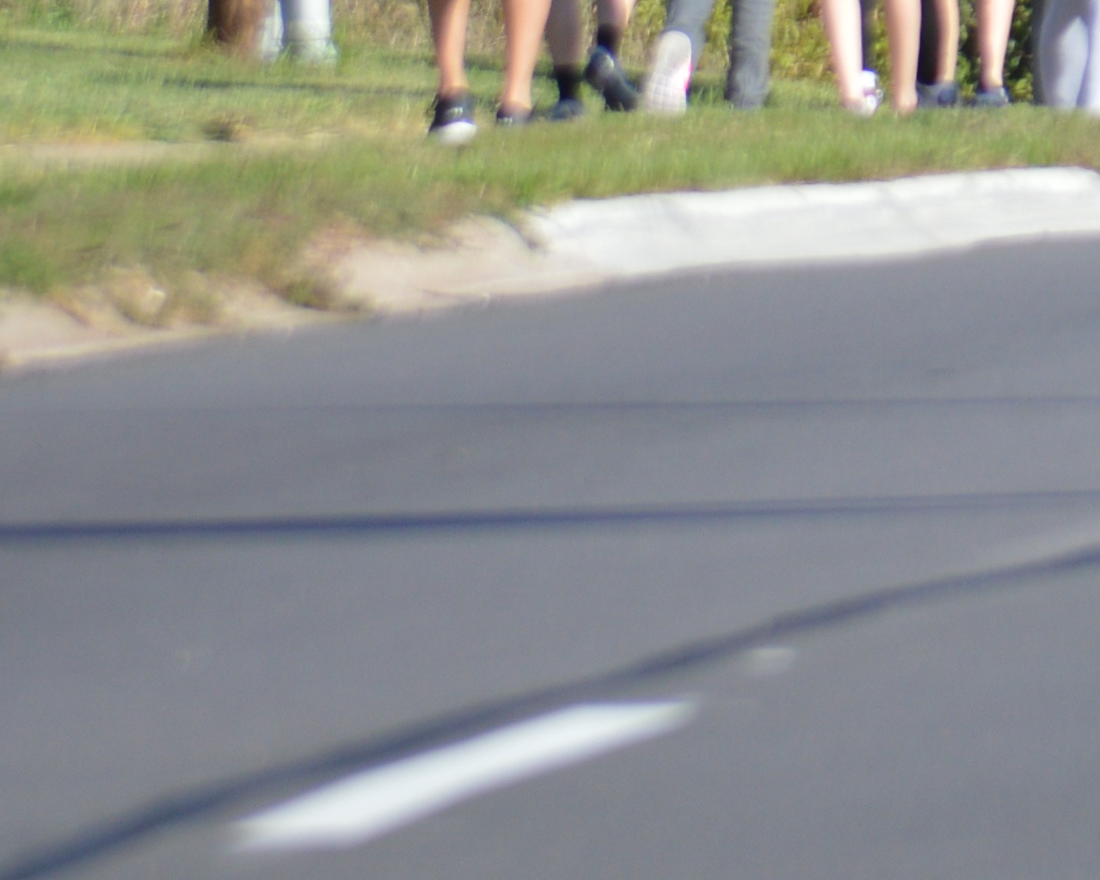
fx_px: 31225
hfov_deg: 2.0
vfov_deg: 1.6
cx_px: 1405
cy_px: -830
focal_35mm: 959
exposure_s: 1/500
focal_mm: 145
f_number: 5.6
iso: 160
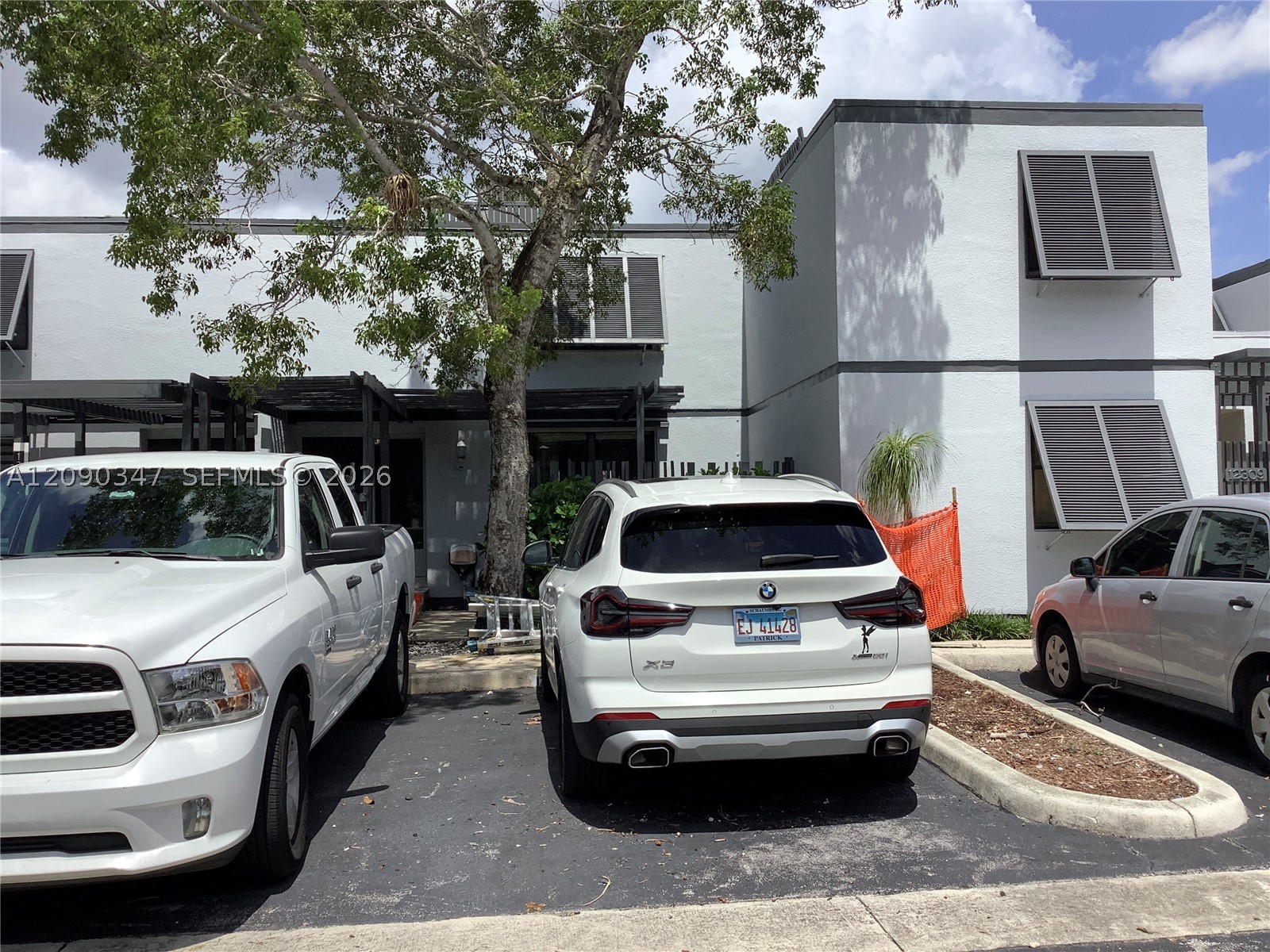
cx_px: 635
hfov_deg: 58.4
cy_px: 476
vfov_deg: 45.4
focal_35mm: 31
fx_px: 1137
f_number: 2.4
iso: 25
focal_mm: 3.3
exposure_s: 1/2203
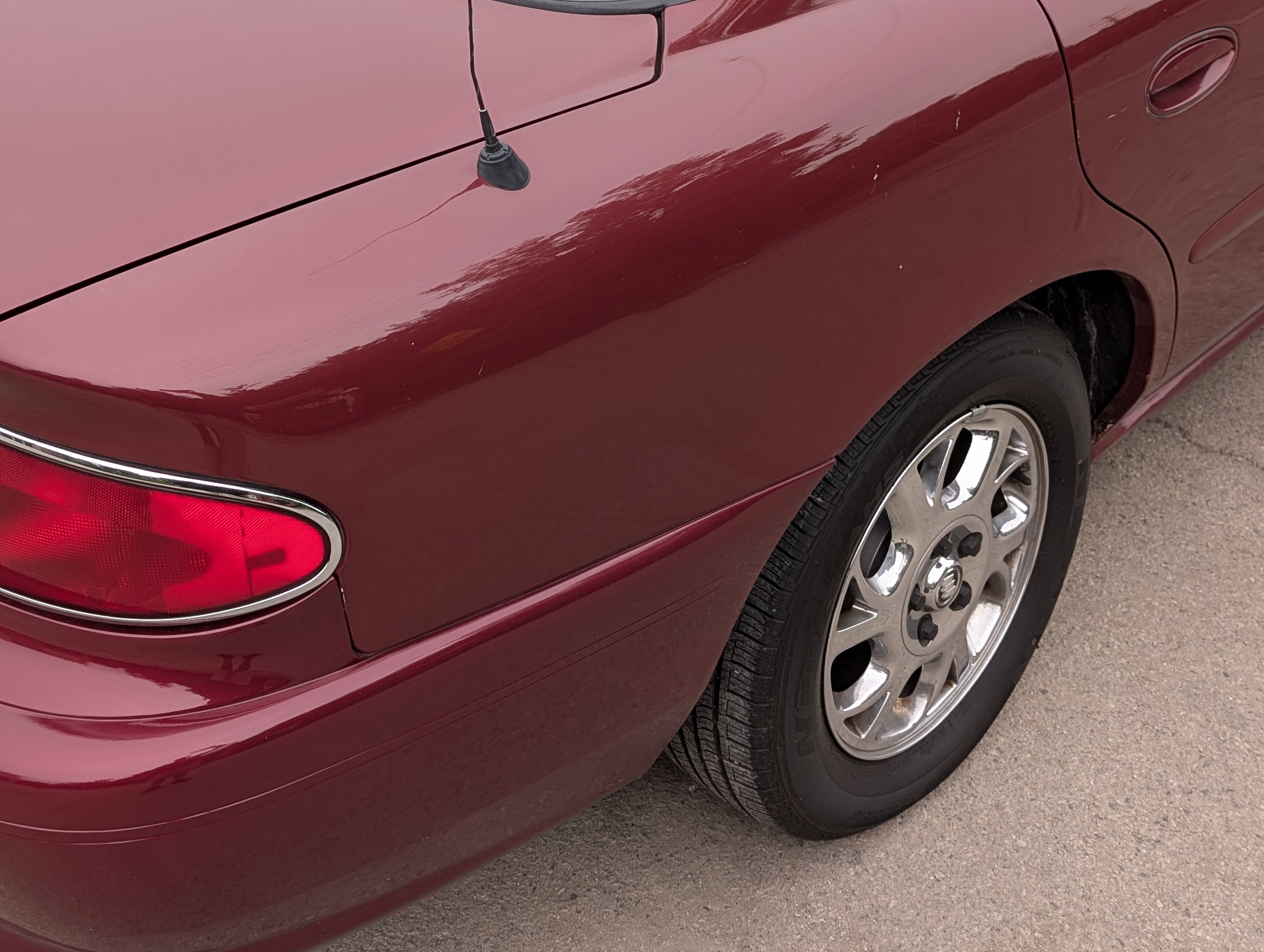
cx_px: 609
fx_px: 1719
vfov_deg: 30.7
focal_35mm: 47
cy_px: 312
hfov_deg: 40.4
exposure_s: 1/60.4
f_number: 1.68
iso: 20
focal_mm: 6.9
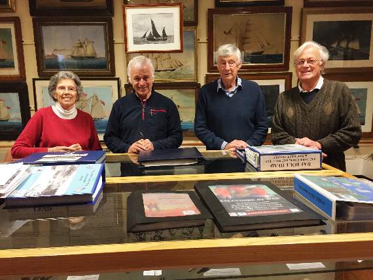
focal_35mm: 29
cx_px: 186
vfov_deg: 48.2
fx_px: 312
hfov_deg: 61.7
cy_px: 140
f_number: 2.2
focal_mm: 4.15
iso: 160
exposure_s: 1/33
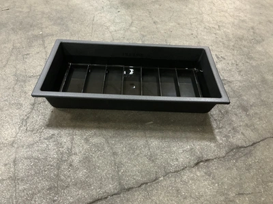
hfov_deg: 63.4
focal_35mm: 28
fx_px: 221
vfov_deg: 49.7
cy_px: 102
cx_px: 136
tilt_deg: -45.8
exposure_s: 1/30
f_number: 1.8
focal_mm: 3
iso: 400
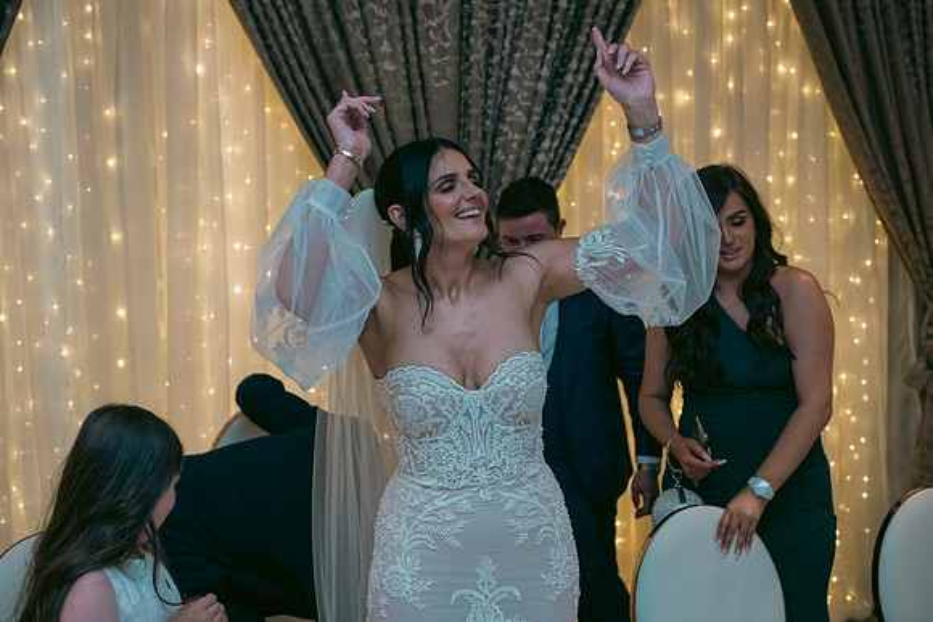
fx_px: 1348
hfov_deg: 38.2
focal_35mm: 52
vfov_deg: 26.0
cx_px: 466
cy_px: 311
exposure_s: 1/160
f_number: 3.5
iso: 800
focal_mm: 52
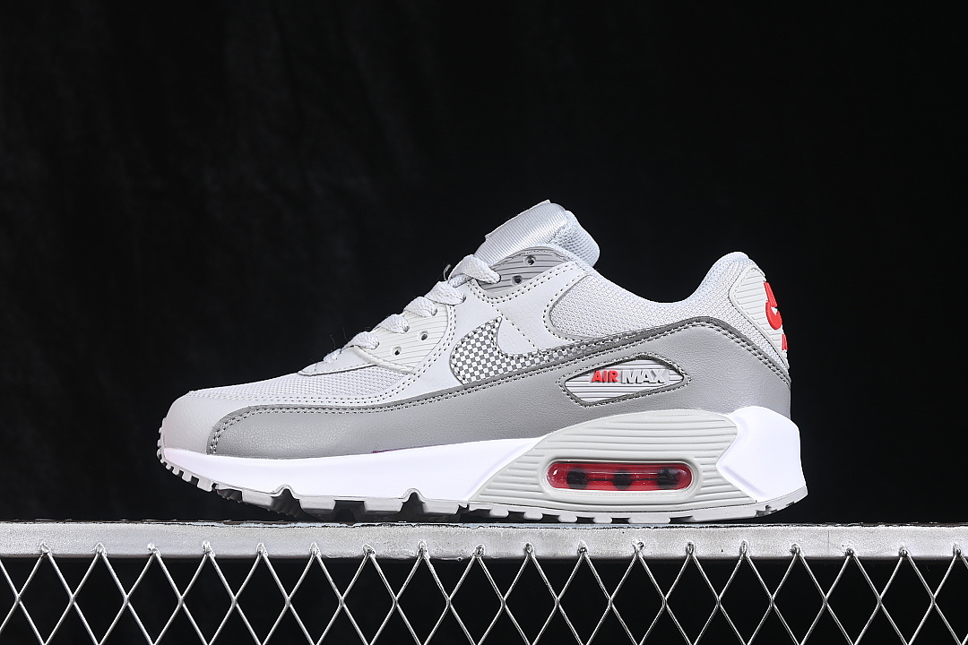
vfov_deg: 18.2
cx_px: 484
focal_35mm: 75
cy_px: 322
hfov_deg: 27.0
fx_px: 2017
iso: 160
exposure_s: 1/80
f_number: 7.1
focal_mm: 50
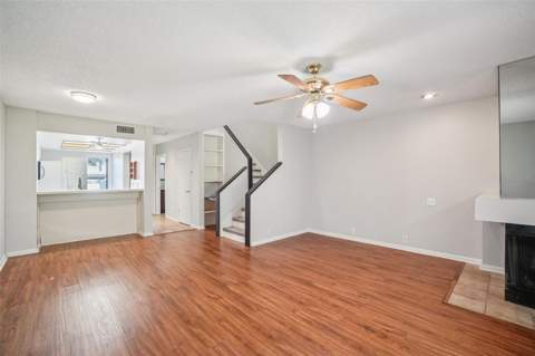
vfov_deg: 77.2
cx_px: 268
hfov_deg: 100.4
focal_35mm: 15
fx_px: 223
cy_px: 178
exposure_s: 1/30
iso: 1600
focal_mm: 10
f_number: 8
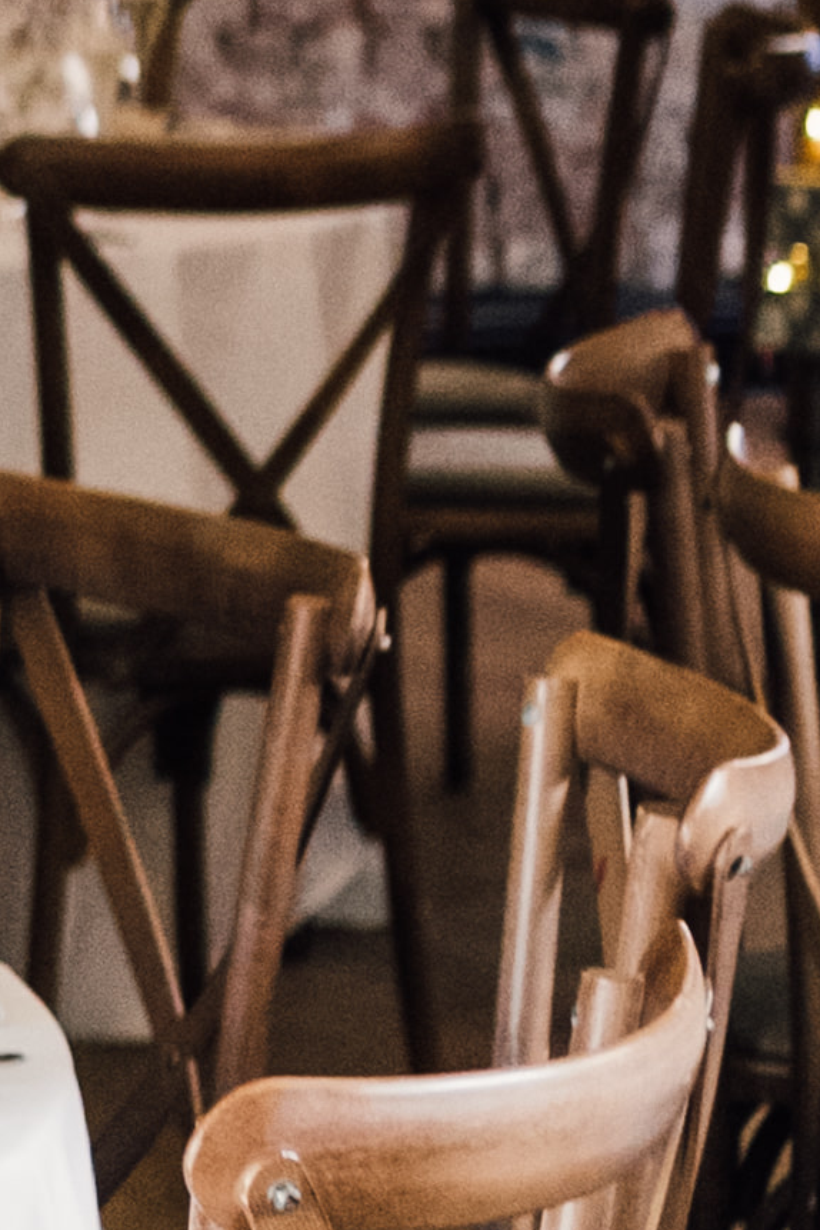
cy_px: -189
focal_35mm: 240
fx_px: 8199
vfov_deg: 8.5
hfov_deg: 5.4
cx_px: -1601
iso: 1250
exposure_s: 1/250
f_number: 2.2
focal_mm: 35
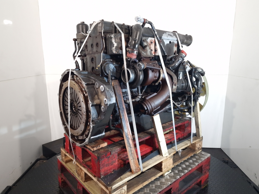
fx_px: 172
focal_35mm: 23
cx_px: 130
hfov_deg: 73.9
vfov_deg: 58.9
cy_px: 97
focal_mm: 6.4
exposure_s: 1/50
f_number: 1.8
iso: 125
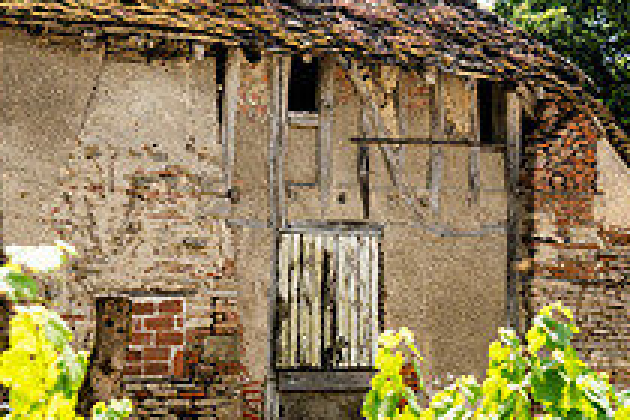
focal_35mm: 94
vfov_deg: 14.5
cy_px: 280
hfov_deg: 21.6
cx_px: 417
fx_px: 1645
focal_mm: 34
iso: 200
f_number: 4
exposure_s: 1/1250
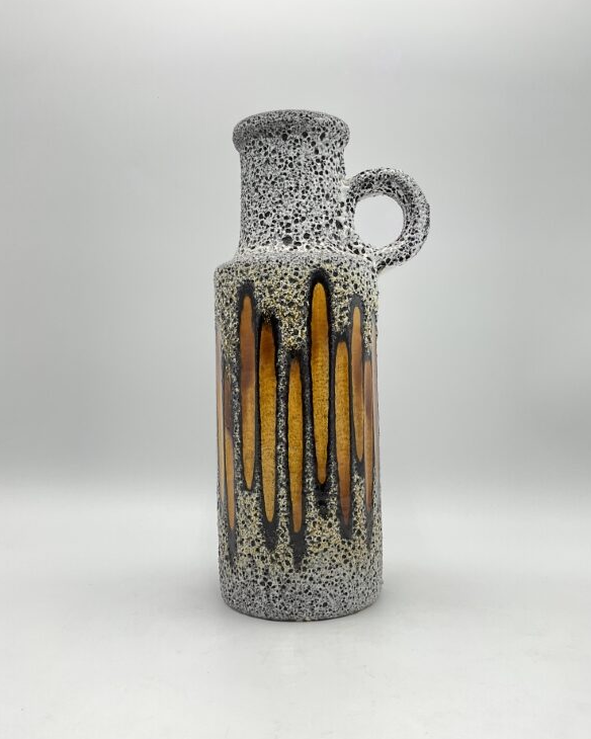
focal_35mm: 31
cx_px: 301
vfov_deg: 57.2
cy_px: 382
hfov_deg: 47.1
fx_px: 678
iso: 20
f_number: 1.8
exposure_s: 1/186
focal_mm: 3
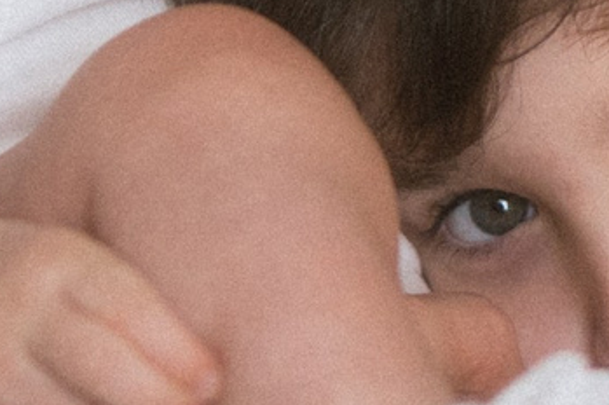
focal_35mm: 257
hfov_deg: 8.0
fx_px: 4343
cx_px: 462
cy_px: -573
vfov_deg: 5.2
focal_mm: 35
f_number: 1.8
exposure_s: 1/320
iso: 640
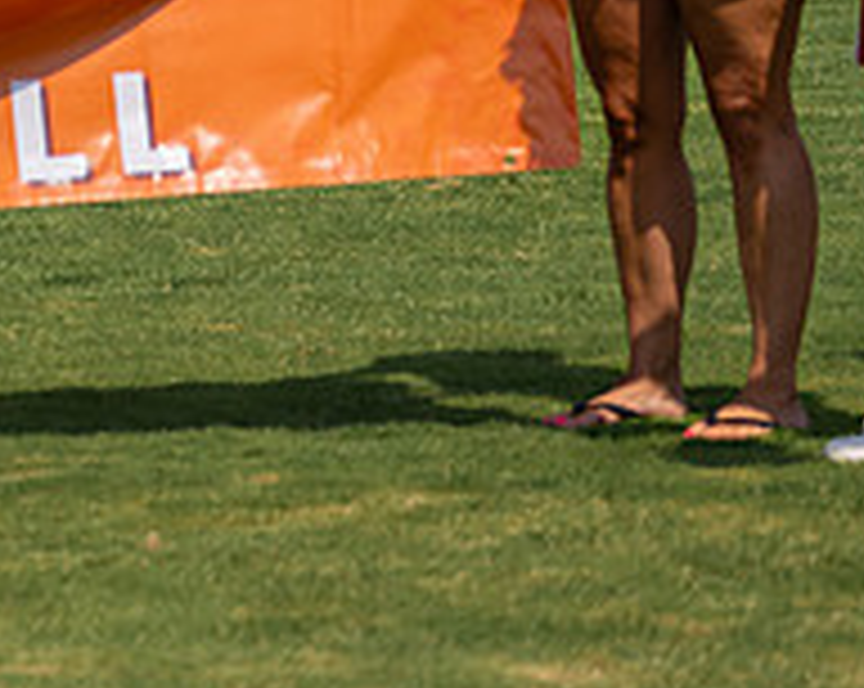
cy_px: -433
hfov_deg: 6.9
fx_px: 6970
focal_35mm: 273
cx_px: -644
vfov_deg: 5.6
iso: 125
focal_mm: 70
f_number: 2.8
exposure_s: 1/4000
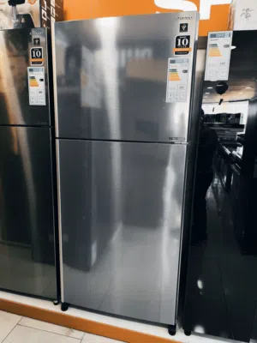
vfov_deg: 73.9
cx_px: 128
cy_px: 172
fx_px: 228
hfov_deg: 58.9
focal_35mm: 23
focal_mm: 6.14
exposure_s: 1/25
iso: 250
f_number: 1.65
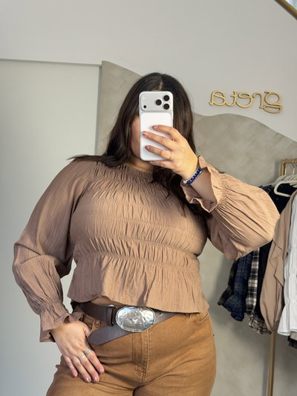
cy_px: 198
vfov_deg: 39.6
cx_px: 148
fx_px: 549
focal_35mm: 48
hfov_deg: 30.3
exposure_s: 1/100
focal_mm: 6.76
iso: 160
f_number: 1.78
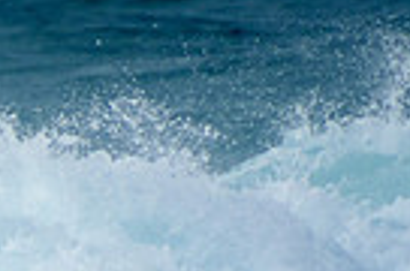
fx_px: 29156
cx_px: -320
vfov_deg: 0.5
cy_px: 471
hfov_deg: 0.8
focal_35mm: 2566
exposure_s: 1/2000
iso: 280
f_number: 5.6
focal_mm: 400
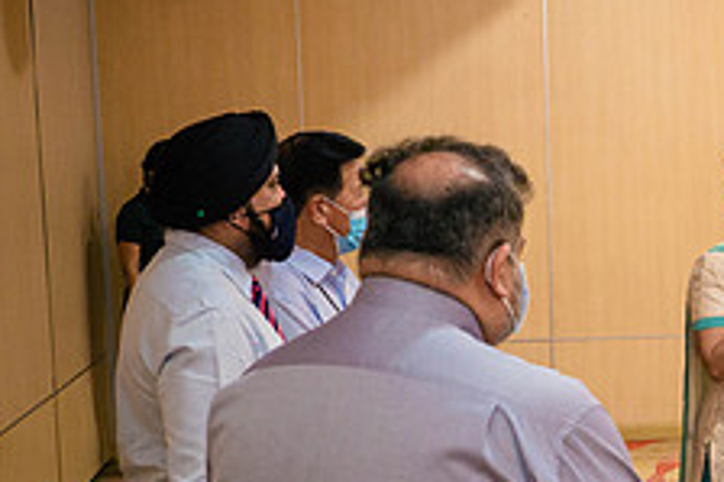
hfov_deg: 21.4
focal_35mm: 89
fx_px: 1789
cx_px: 850
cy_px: 354
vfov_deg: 15.3
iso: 1000
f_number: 2.8
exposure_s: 1/80
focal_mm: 16
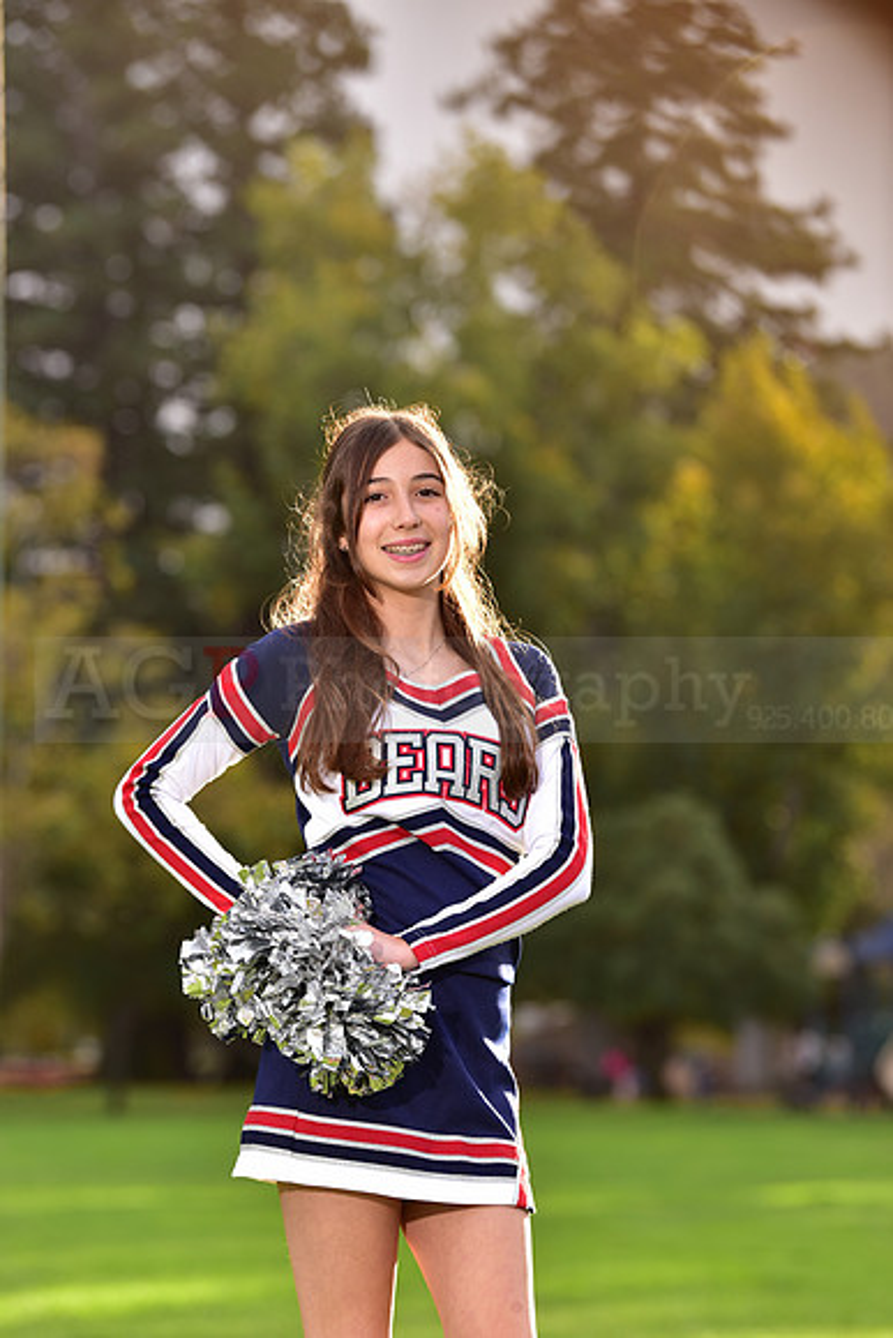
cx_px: 446
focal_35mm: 145
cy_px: 669
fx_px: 5392
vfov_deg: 14.2
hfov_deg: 9.5
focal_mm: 145
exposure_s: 1/250
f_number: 4.5
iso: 160
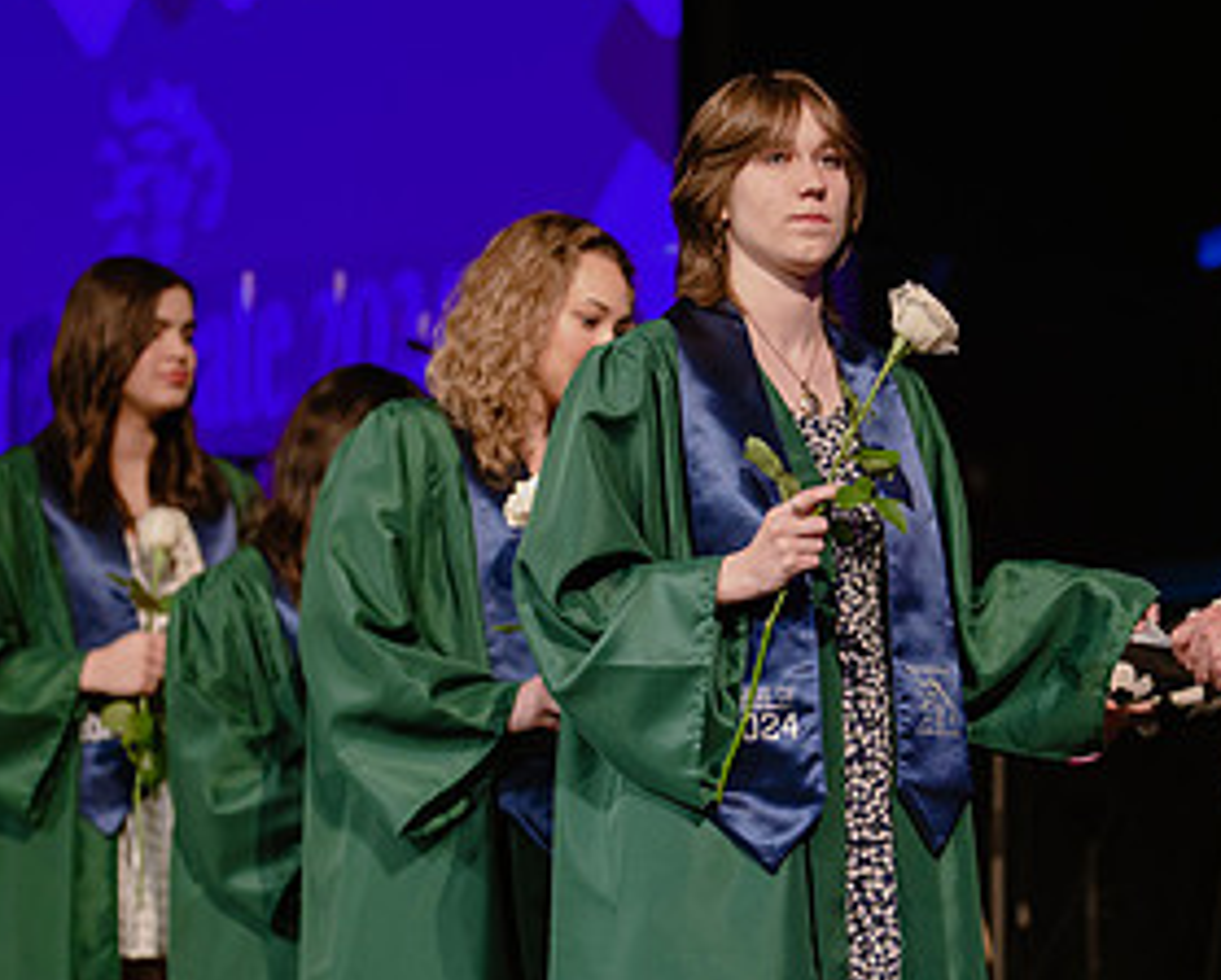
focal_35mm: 114
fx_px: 4125
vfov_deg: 13.5
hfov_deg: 16.8
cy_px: 678
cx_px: 827
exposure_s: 1/320
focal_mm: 50
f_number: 1.2
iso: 640
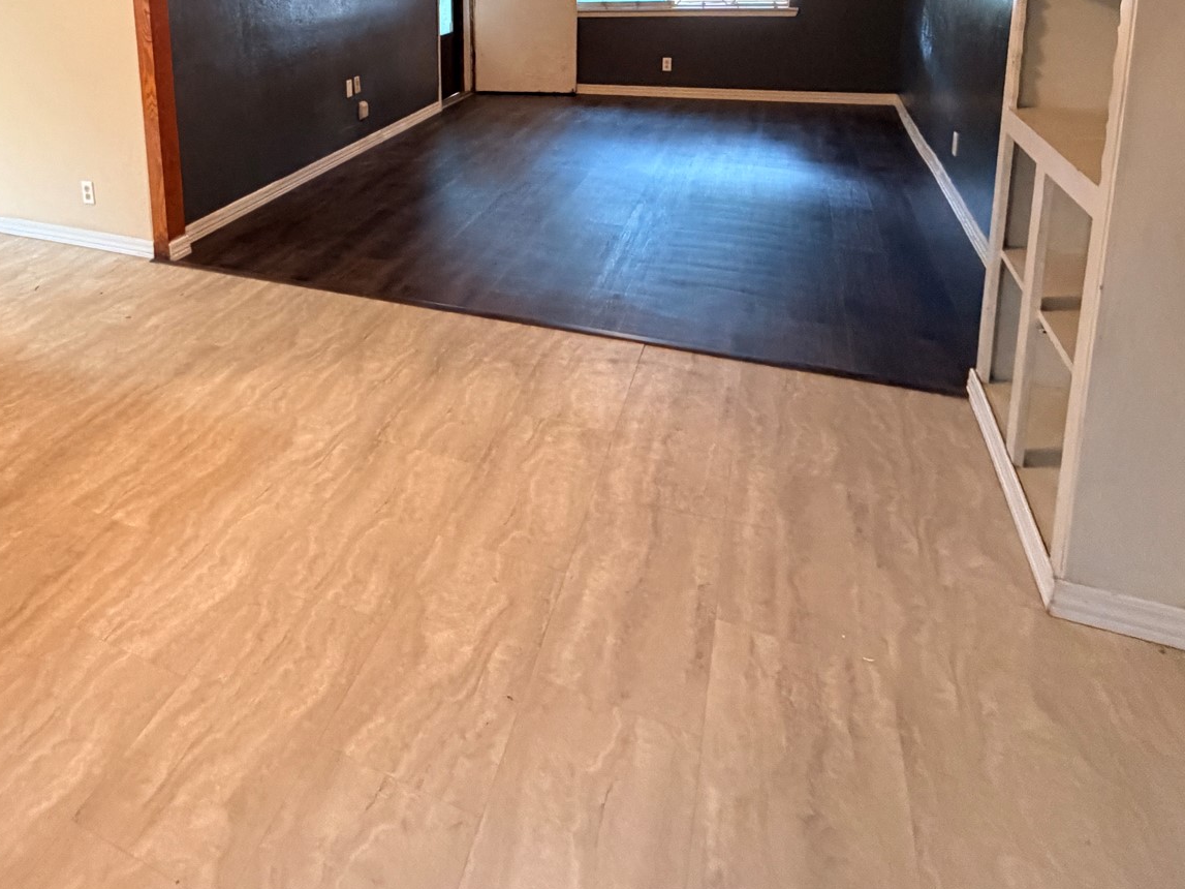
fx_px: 856
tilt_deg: -10.3
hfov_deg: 66.2
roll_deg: +3.5
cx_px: 334
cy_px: 108
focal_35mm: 25
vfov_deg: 49.5
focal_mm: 2.22
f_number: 2.2
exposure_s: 1/60
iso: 800
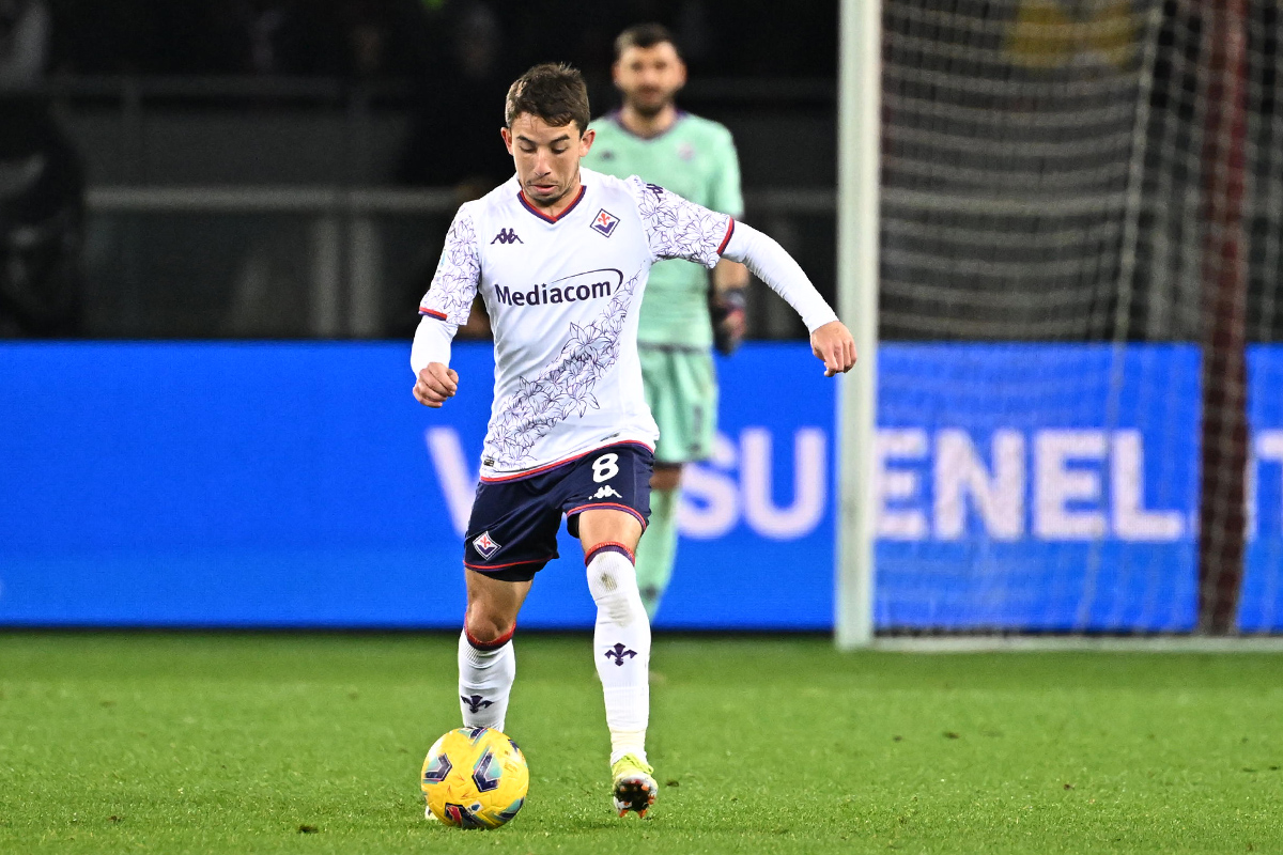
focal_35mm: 600
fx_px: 21382
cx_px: 642
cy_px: 428
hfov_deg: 3.4
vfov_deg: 2.3
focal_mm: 400
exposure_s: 1/1600
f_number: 4
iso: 5000
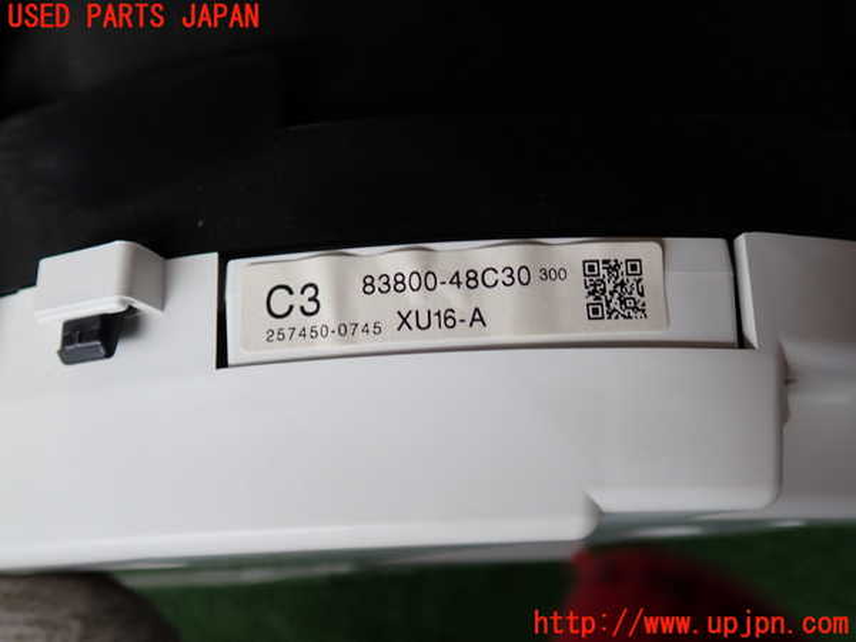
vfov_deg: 44.2
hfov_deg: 56.8
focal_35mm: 32
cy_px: 321
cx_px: 428
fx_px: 791
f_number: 2.4
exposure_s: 1/80
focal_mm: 5.79
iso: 100
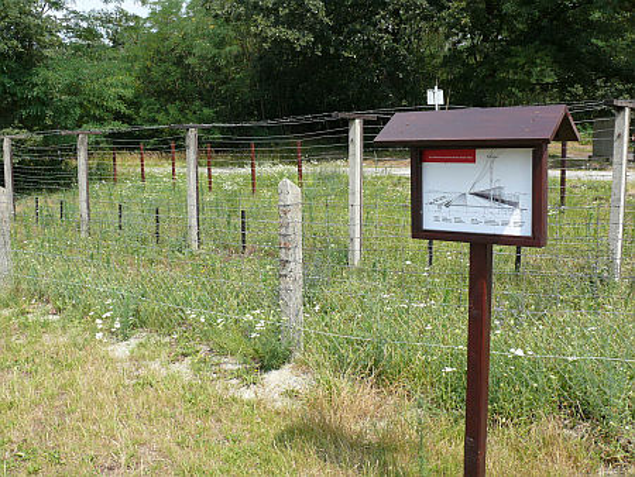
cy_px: 238
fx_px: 642
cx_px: 318
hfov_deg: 52.6
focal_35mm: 35
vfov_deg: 40.7
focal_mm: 7.4
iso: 100
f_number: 5.6
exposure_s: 1/250
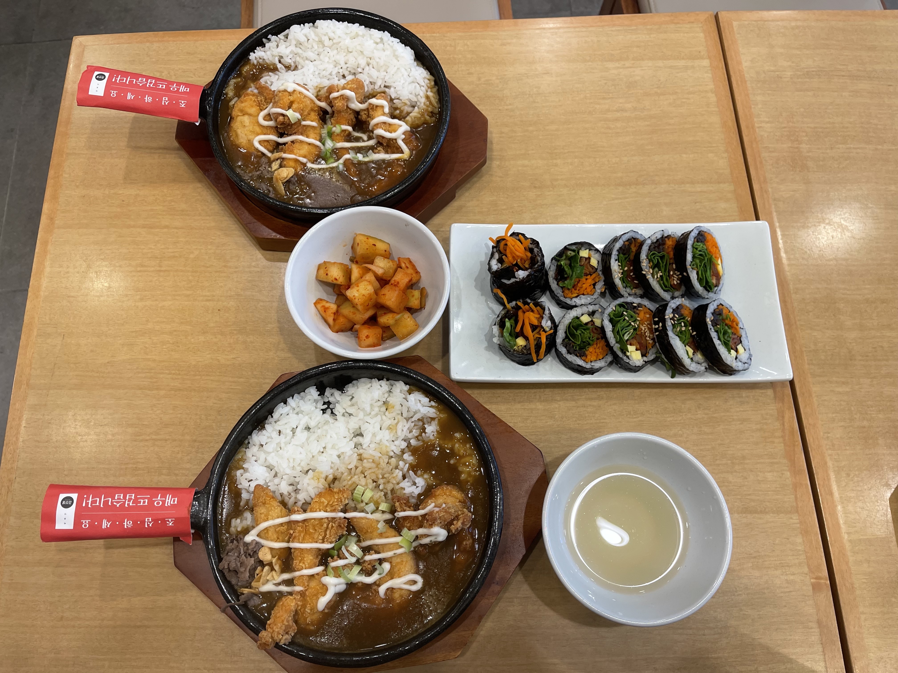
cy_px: 336
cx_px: 449
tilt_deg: -72.2
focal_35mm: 26
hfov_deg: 67.3
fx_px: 674
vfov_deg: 53.1
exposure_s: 1/120
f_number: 1.6
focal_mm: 5.1
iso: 125
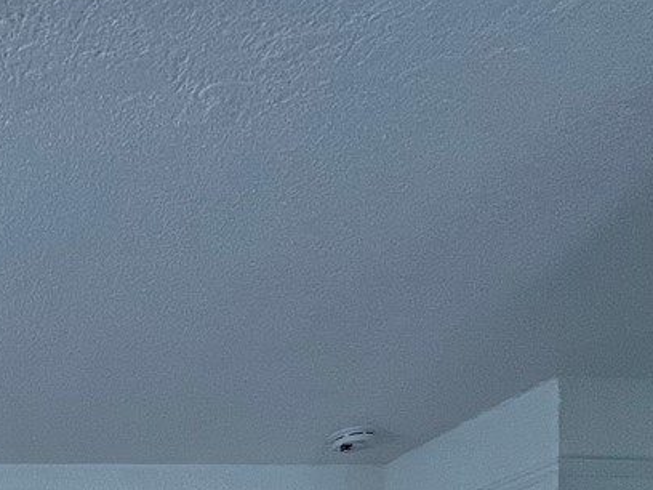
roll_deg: -0.3
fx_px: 962
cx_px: -227
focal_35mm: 51
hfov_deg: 29.2
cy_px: 789
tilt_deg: +0.5
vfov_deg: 22.1
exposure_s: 1/120
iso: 100
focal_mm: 1.57
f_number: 1.8
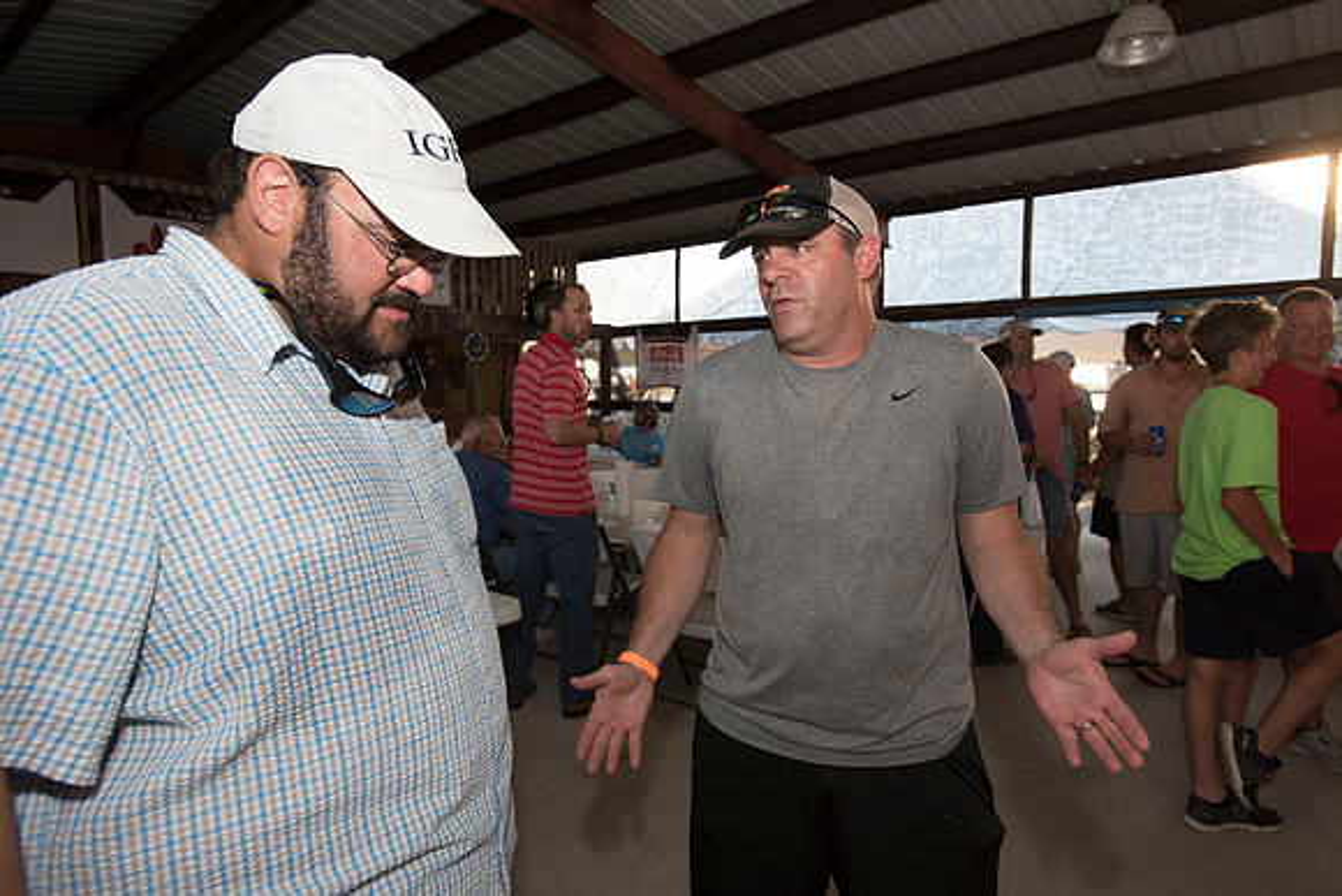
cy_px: 448
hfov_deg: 78.6
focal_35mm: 22
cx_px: 671
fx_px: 820
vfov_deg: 57.3
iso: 500
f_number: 5
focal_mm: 22
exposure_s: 1/100
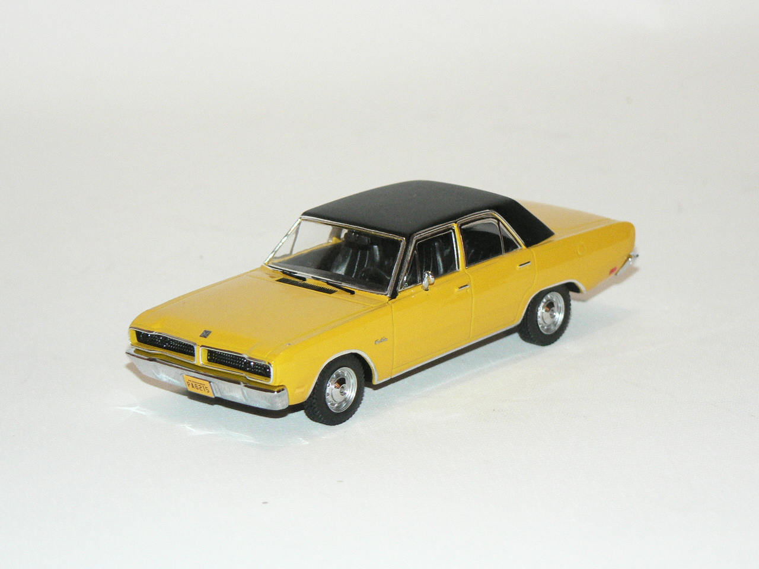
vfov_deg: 11.4
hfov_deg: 15.2
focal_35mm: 130
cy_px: 284
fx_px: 2850
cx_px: 380
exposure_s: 1/60
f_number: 3.2
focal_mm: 21.6
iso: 400
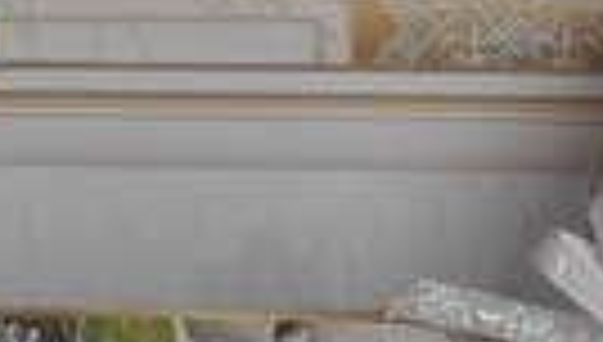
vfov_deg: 9.3
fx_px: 1987
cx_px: 124
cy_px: 639
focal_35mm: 124
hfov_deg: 17.1
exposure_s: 1/40
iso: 80
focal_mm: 5.8
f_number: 3.6
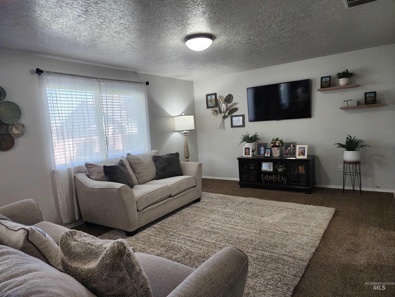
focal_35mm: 23
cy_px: 148
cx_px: 198
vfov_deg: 58.9
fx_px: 262
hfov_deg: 73.9
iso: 250
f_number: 1.8
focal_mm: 6.4
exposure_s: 1/120
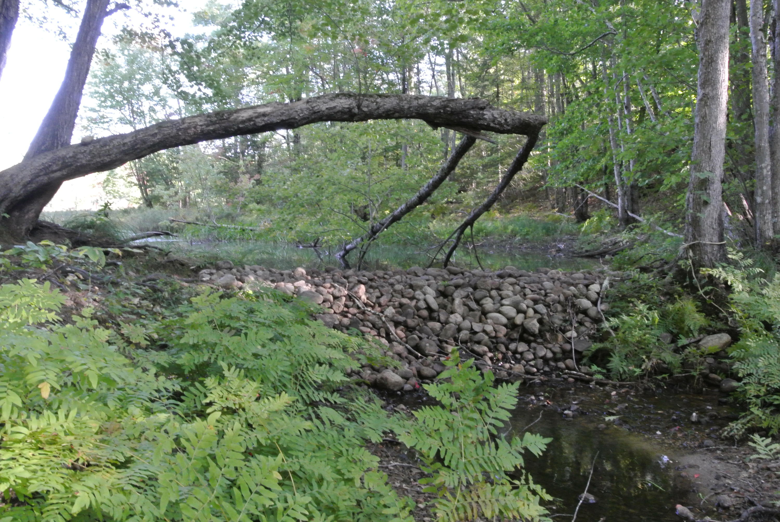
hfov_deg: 60.2
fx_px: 672
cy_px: 261
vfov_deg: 42.4
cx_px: 390
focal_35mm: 31
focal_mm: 11.8
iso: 900
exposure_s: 1/15
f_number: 3.8
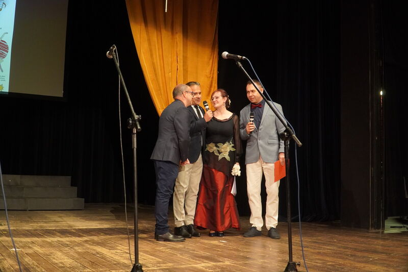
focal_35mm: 38
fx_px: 425
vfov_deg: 35.5
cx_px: 204
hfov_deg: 51.3
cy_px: 136
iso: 3200
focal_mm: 25
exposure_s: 1/160
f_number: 4
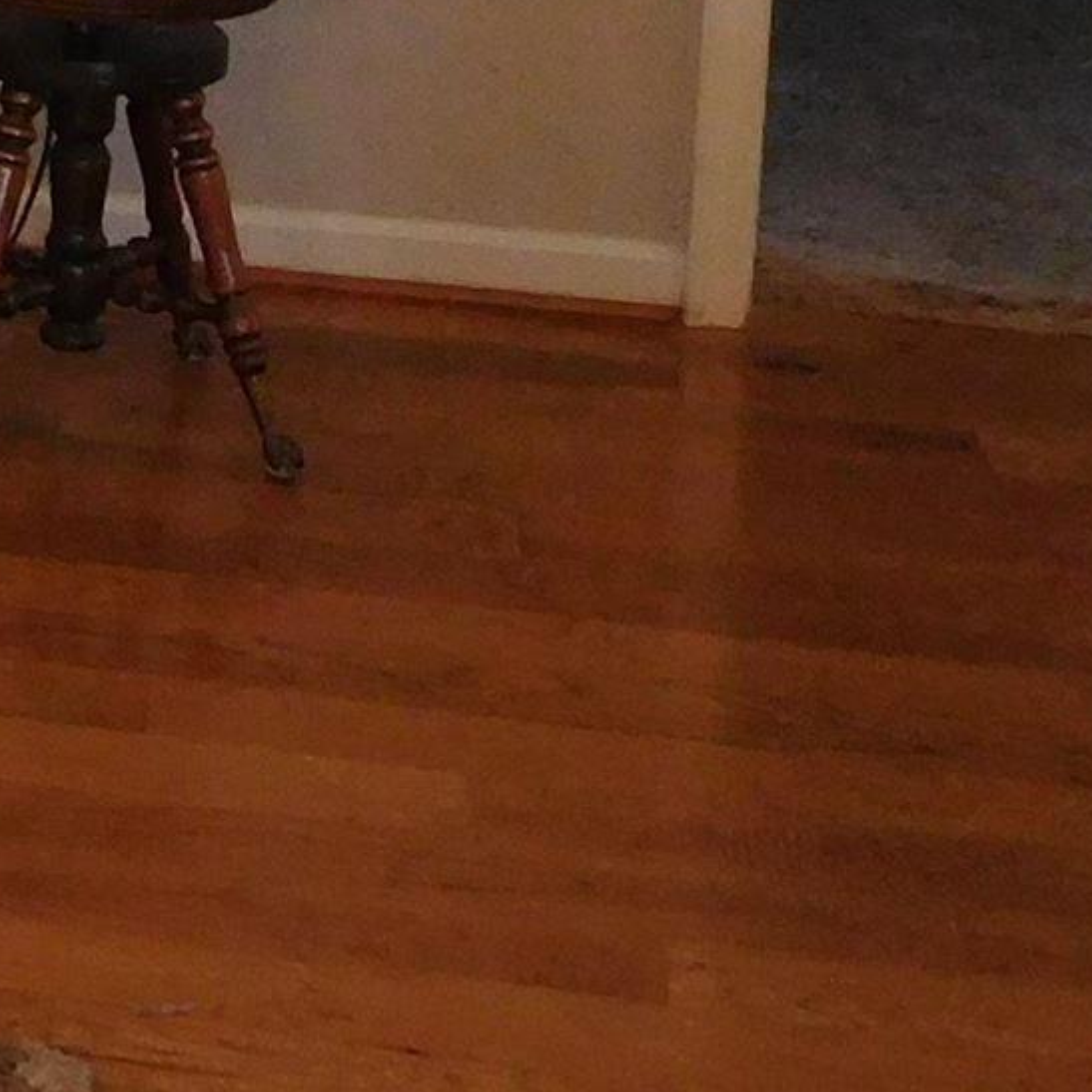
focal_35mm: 124
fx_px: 4426
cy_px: -505
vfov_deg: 13.3
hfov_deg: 11.8
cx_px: -1437
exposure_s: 1/20
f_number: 3.4
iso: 400
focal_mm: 4.5
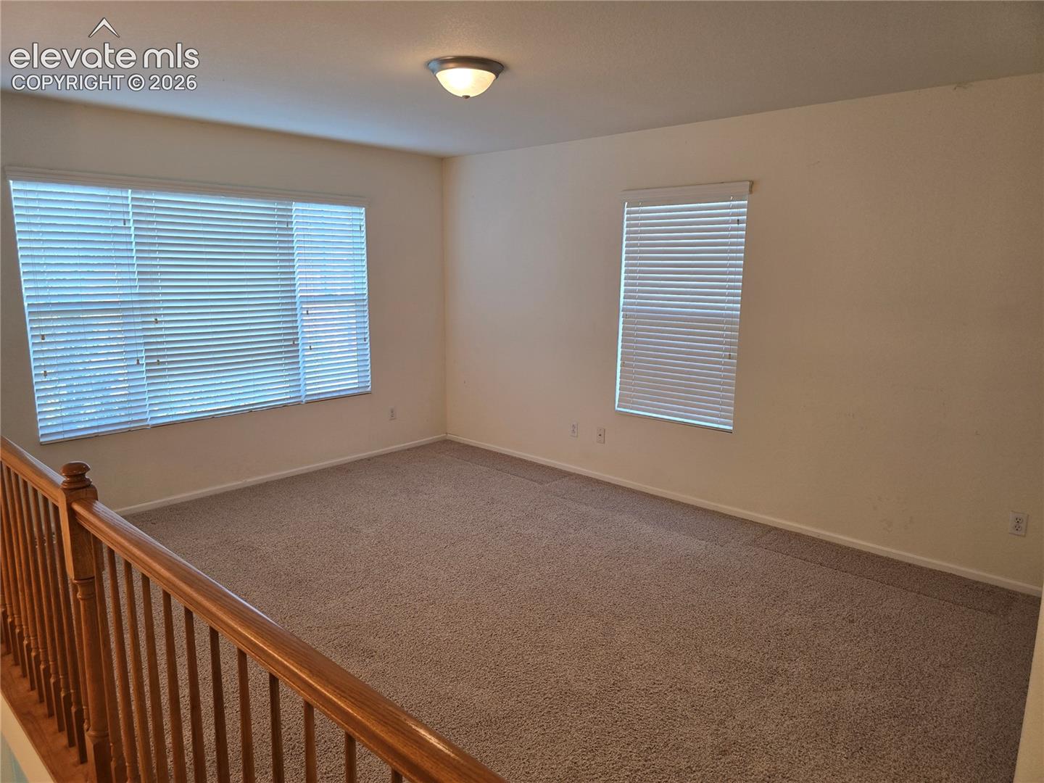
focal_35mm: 23
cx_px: 522
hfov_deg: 73.9
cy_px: 392
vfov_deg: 58.9
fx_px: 694
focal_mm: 6.3
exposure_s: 1/120
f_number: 1.7
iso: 100
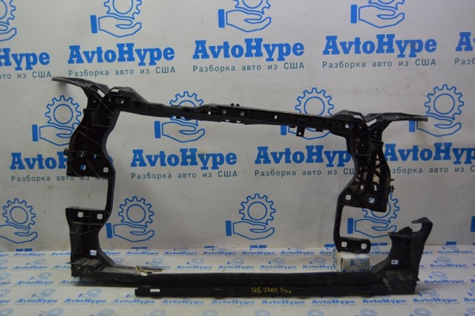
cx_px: 238
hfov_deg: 57.3
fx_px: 435
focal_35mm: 33
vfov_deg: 39.9
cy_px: 158
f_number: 4.5
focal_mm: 22
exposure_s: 1/80
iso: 400
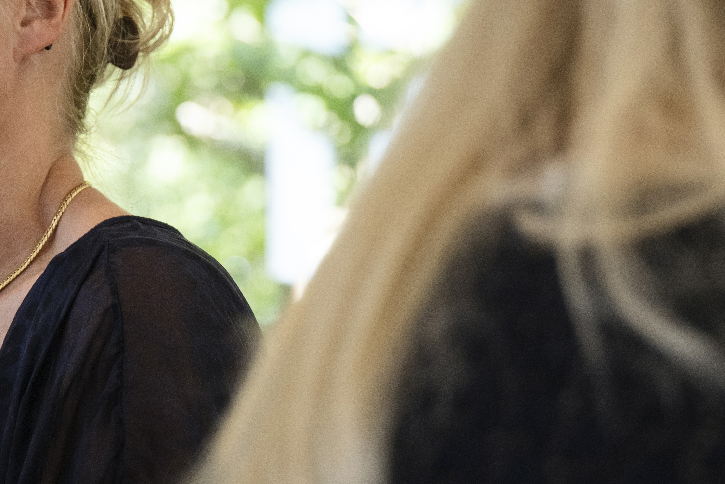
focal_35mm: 218
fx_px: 4391
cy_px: 243
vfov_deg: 6.3
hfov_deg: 9.4
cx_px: 29
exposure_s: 1/320
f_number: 4
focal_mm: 77
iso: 800
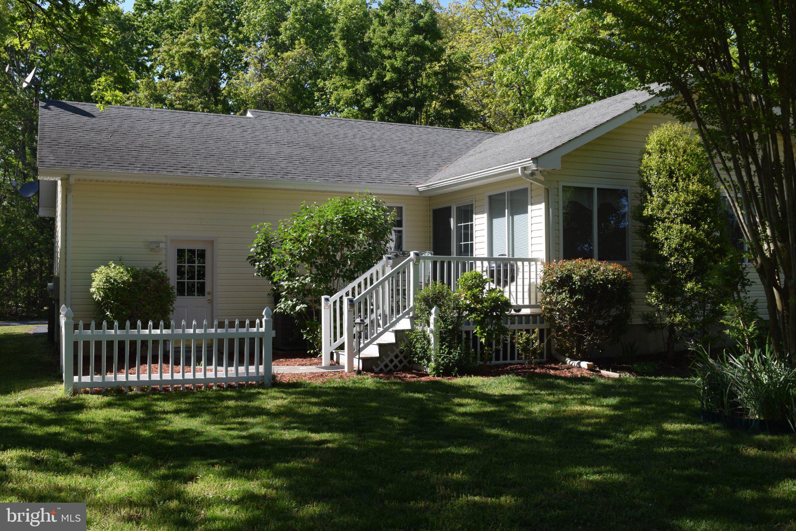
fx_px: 796
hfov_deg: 53.1
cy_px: 266
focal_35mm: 36
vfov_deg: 36.9
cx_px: 398
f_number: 9
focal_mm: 24
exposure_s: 1/320
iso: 200
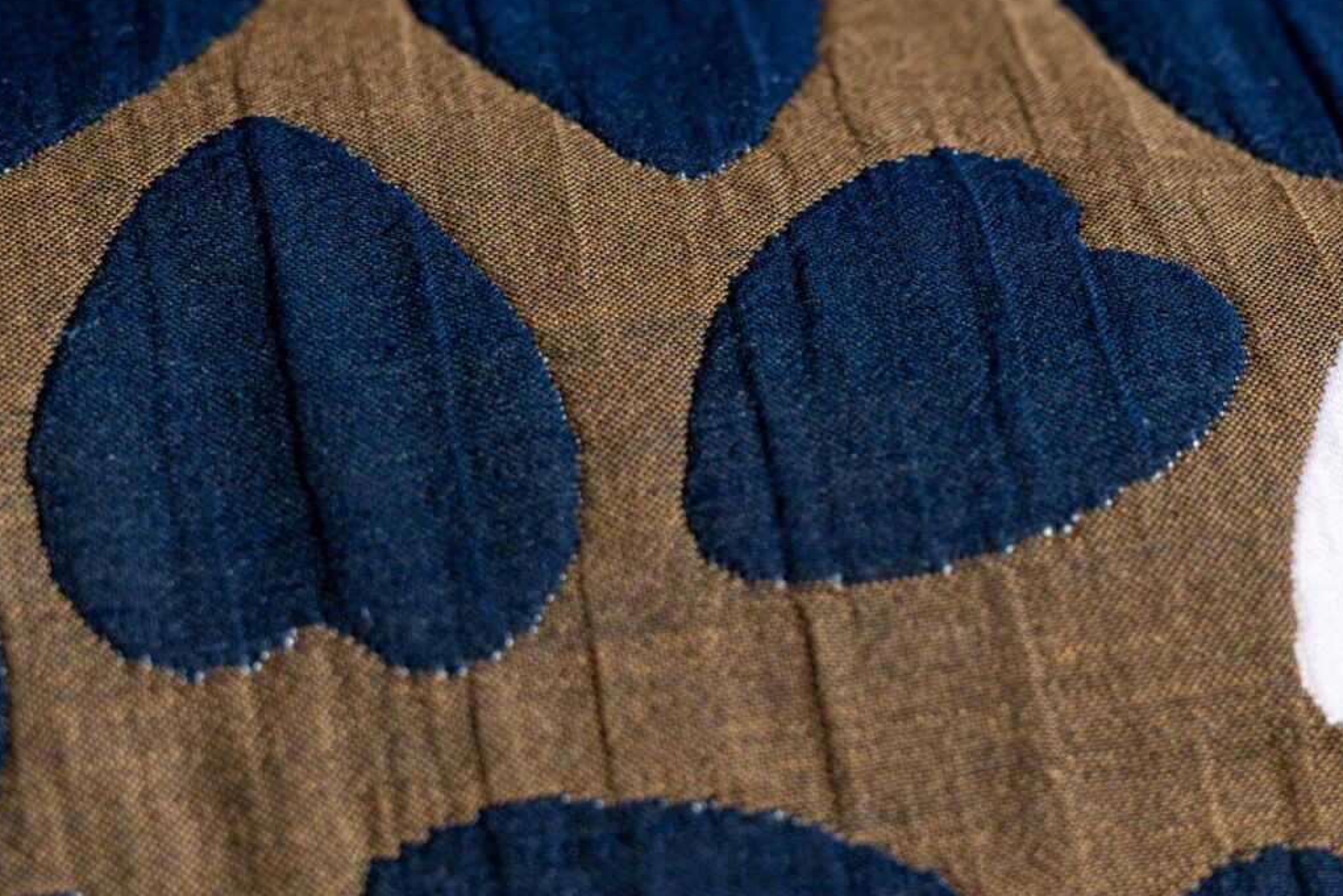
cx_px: 1076
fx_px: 3657
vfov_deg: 14.0
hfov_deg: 20.6
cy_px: 447
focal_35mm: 98
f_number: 3.5
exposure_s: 1/100
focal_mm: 50
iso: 1600
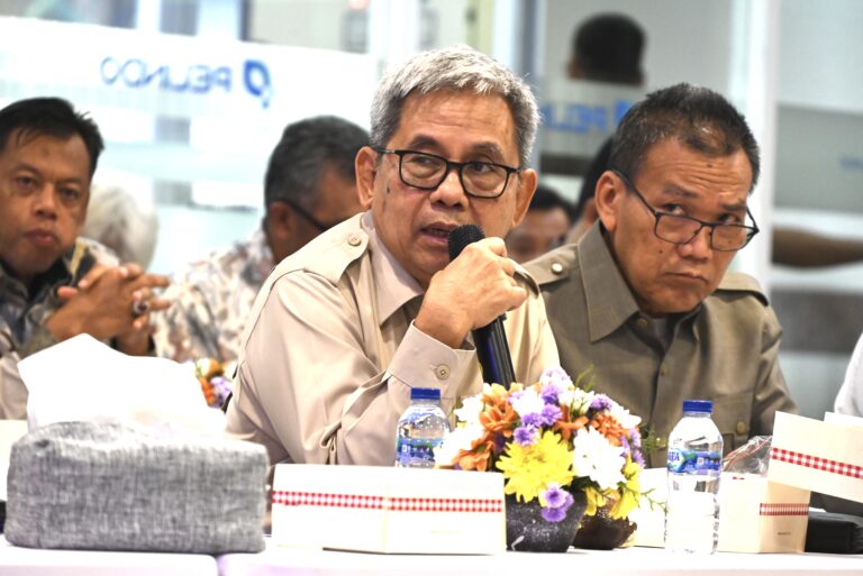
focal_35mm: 200
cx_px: 432
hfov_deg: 10.3
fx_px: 4797
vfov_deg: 6.9
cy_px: 288
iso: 2500
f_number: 6.3
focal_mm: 200
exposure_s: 1/80
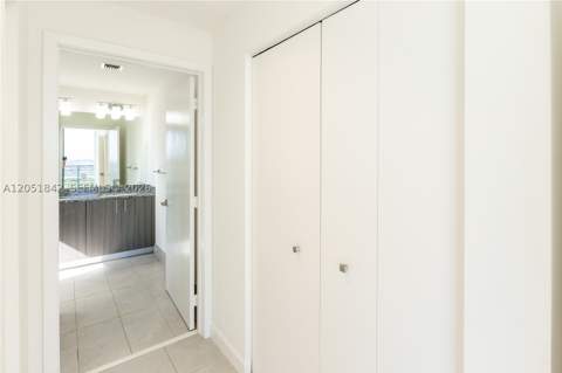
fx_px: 262
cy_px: 186
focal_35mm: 17
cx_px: 281
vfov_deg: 71.0
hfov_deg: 94.0
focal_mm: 11.2
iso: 320
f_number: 7.1
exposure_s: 1/400
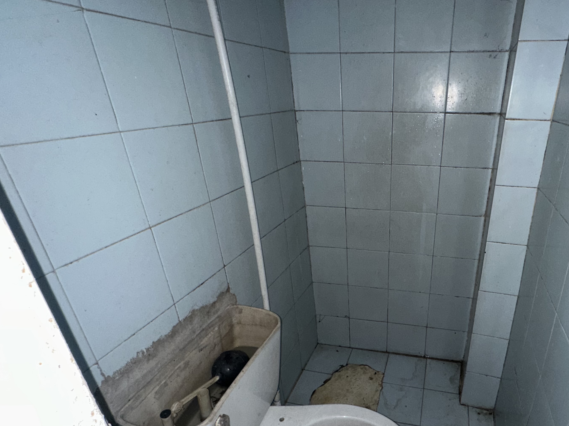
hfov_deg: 76.6
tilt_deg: -25.4
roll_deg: -0.3
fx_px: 345
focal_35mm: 21
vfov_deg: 63.0
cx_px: 378
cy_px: 251
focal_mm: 2.22
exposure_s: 1/32
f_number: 2.2
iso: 125
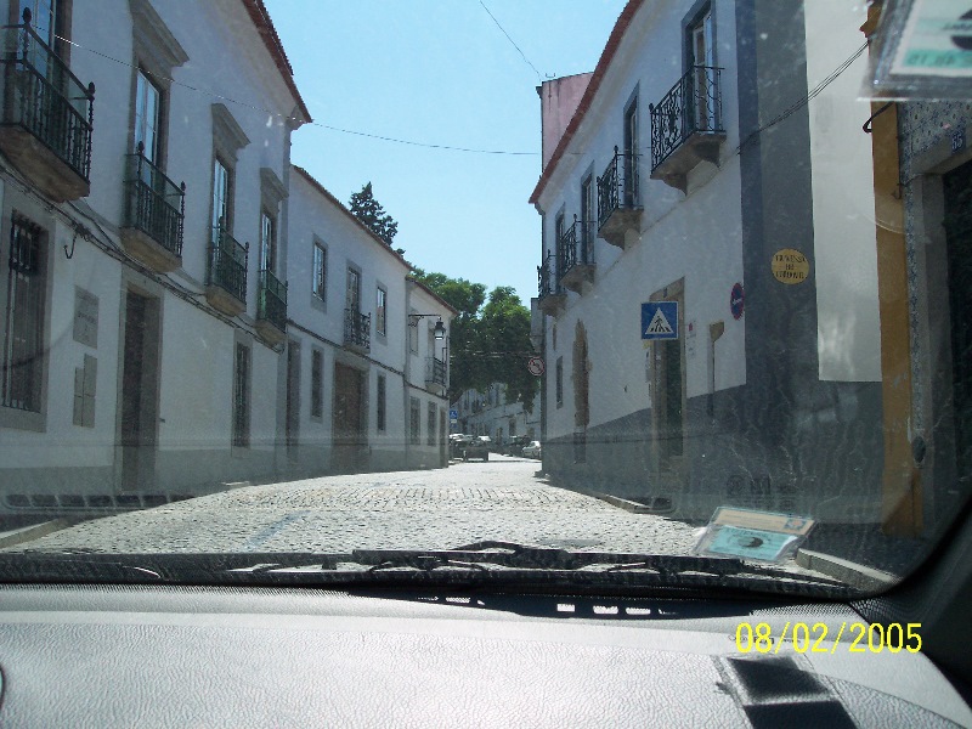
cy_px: 364
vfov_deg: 37.7
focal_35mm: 38
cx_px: 486
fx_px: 1067
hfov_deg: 49.0
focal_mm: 8
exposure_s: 1/700
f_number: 4.8
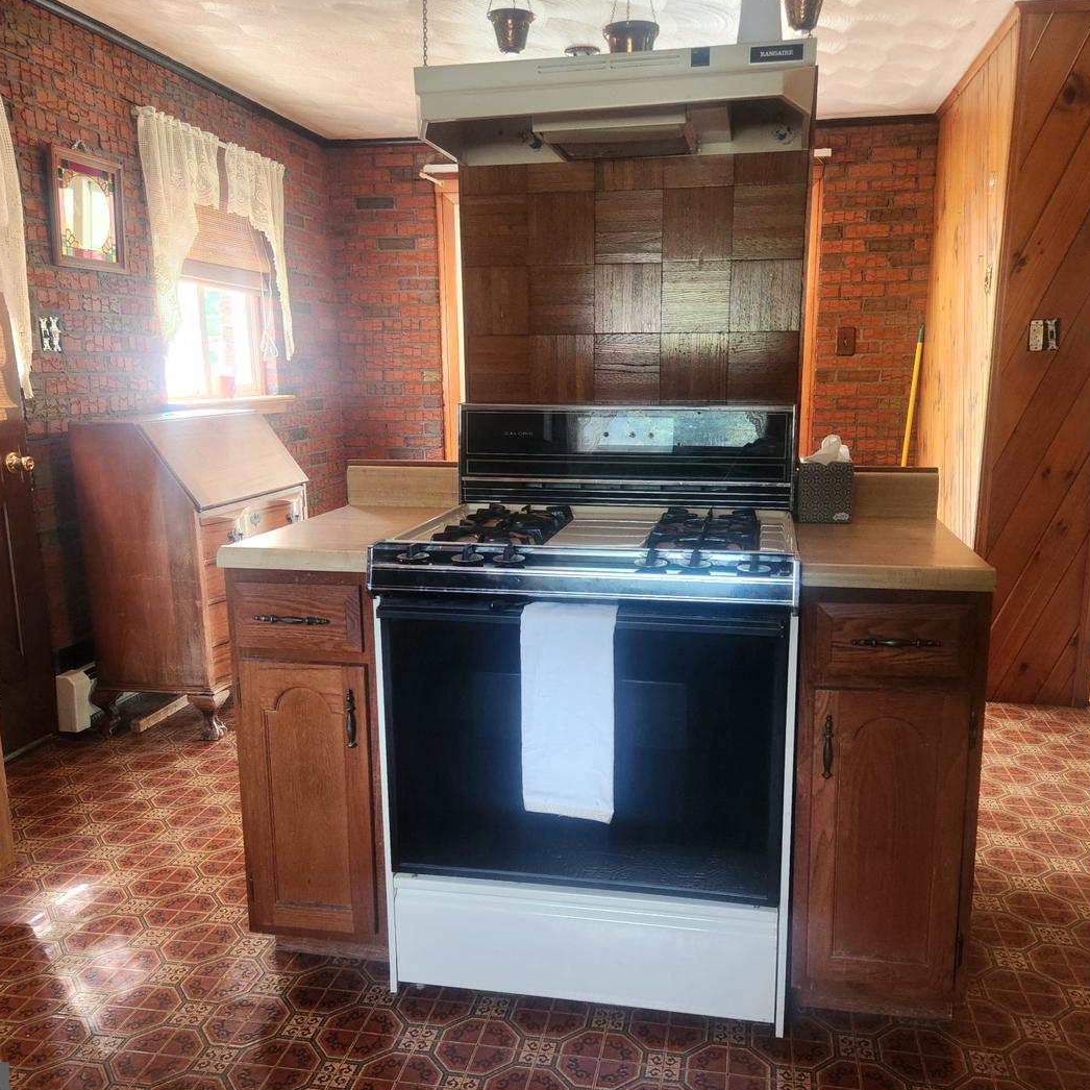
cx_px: 576
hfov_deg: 57.3
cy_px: 560
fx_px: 997
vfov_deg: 57.3
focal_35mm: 28
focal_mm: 5.4
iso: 400
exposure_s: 1/60
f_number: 1.8
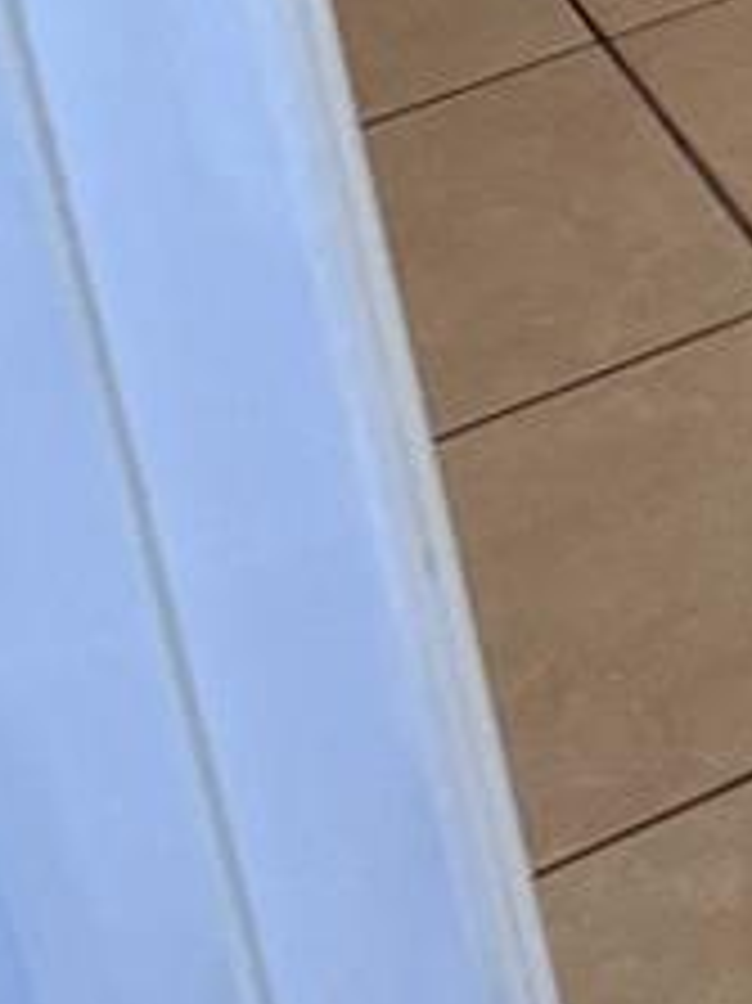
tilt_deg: -15.8
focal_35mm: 129
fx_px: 3740
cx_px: 1860
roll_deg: +5.1
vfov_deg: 13.5
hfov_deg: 9.9
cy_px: -869
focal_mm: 6.76
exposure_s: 1/120
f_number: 1.78
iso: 400
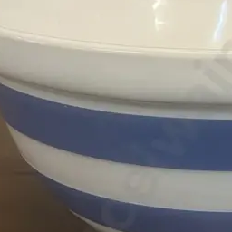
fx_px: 751
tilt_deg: -10.6
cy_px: 39
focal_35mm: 99
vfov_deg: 17.4
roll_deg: +0.3
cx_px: 248
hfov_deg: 17.1
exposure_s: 1/50
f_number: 1.8
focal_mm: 3.99
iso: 125
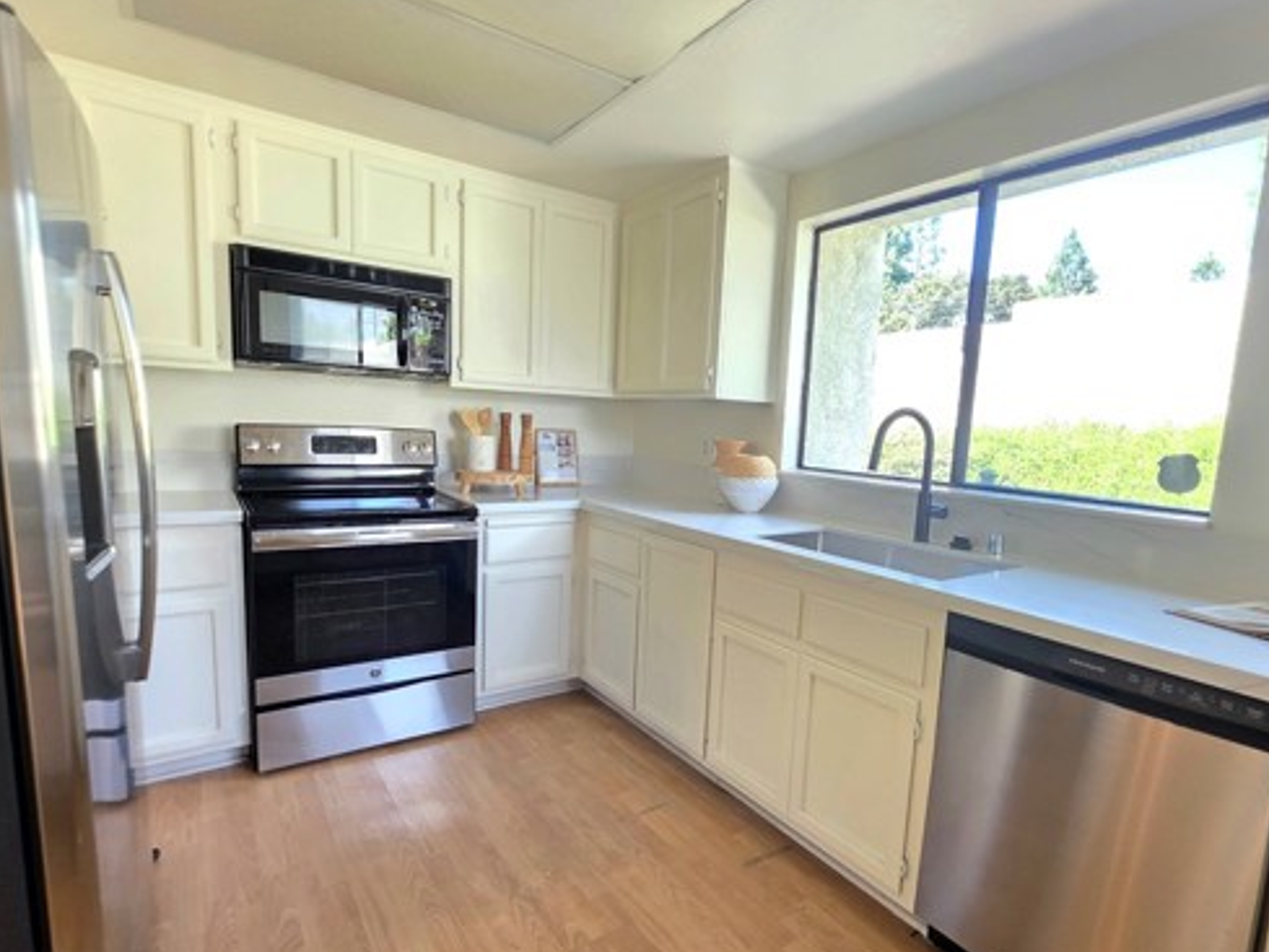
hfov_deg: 90.9
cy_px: 511
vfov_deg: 74.6
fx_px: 623
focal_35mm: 17
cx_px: 675
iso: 160
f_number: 1.9
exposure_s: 1/120
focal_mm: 2.2
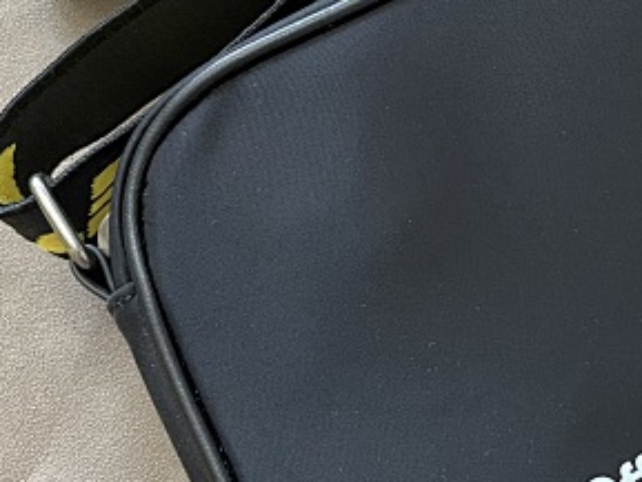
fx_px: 1336
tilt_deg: -78.4
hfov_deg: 26.6
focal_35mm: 72
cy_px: 140
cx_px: 493
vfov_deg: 20.3
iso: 400
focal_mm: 4.2
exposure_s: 1/33
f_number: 1.6
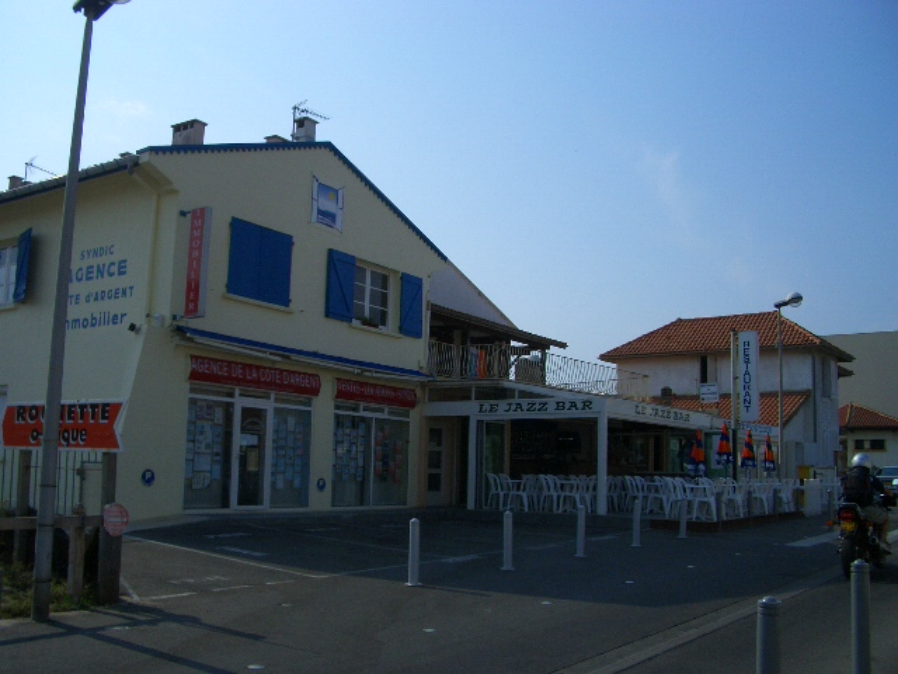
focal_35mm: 35
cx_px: 449
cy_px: 337
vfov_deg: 40.7
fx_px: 908
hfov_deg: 52.6
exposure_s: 1/1250
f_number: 4.3
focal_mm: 5.8
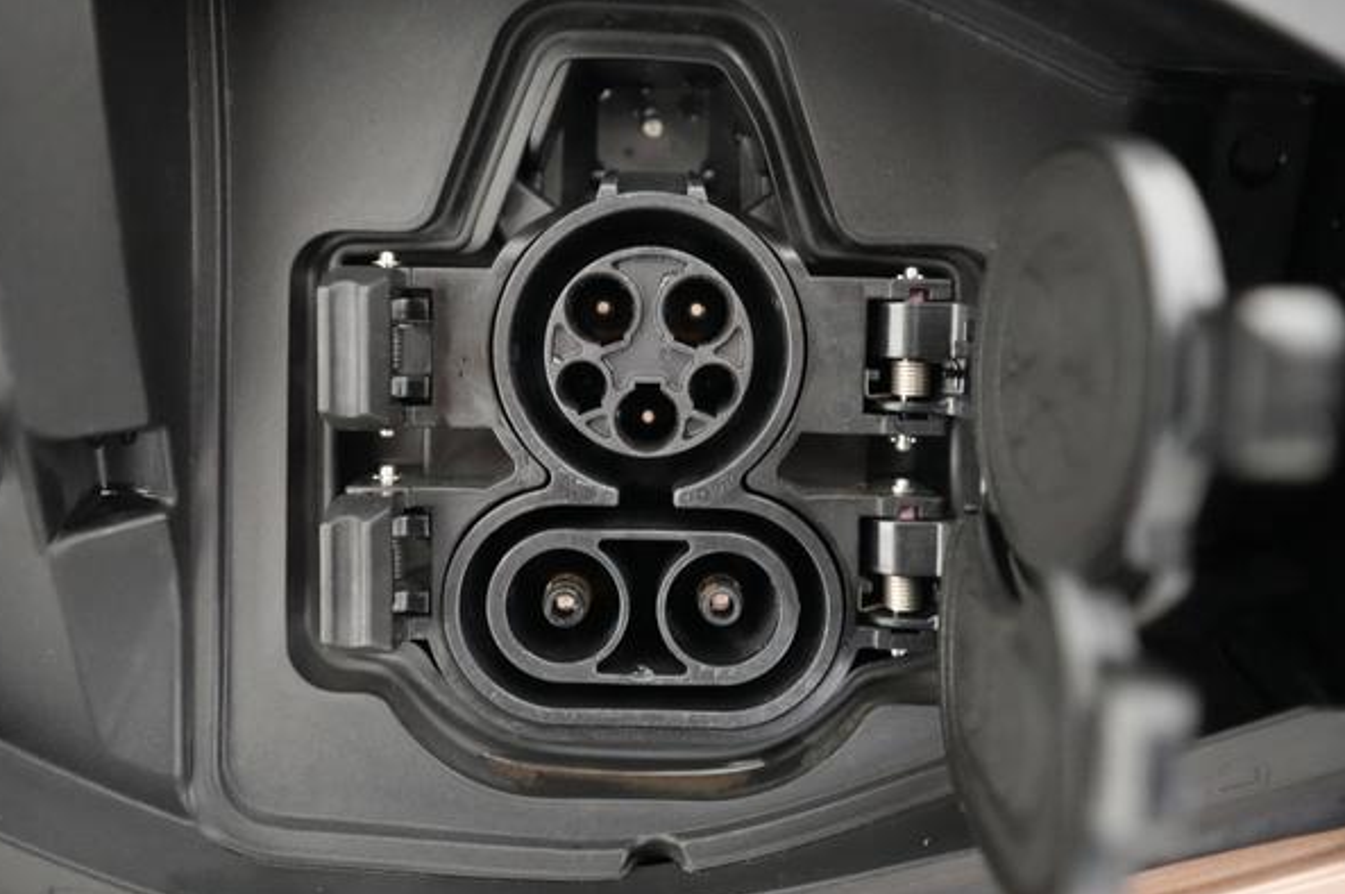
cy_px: 424
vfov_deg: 47.8
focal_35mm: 27
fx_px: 1008
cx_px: 655
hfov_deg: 67.4
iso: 12800
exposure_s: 1/80
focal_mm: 25
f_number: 2.8
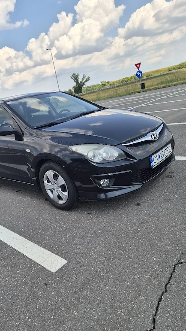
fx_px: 228
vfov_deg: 71.9
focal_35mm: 26
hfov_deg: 44.2
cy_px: 167
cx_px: 75
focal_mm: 5.4
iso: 80
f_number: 1.8
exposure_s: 1/5000
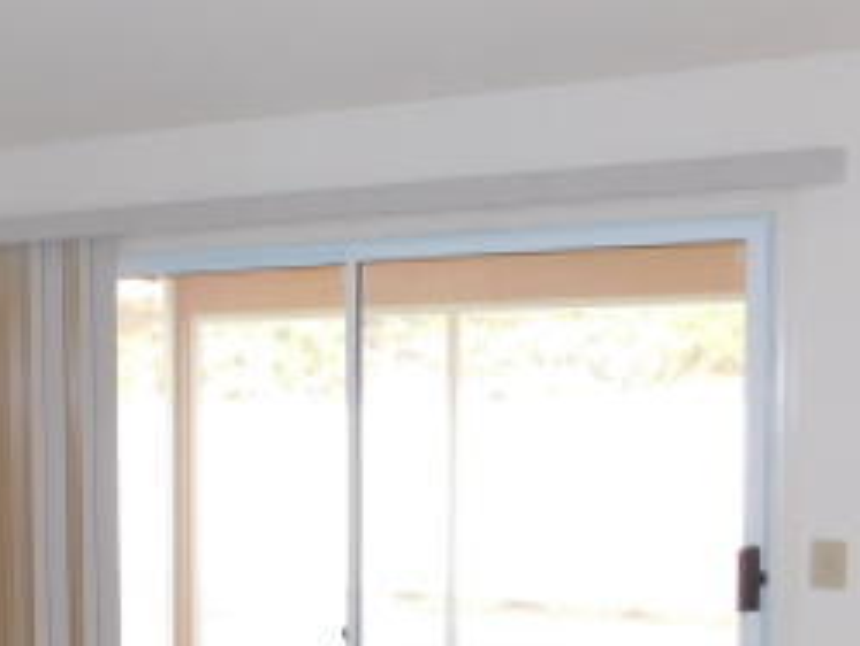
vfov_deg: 24.6
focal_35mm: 59
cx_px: 41
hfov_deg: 30.8
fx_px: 1467
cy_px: 487
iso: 160
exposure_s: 1/30
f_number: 3
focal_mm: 4
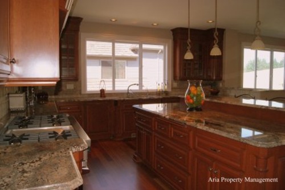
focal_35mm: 27
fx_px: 214
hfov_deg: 67.4
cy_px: 95
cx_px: 142
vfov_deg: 48.0
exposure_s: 1/80
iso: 400
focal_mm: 18
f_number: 9
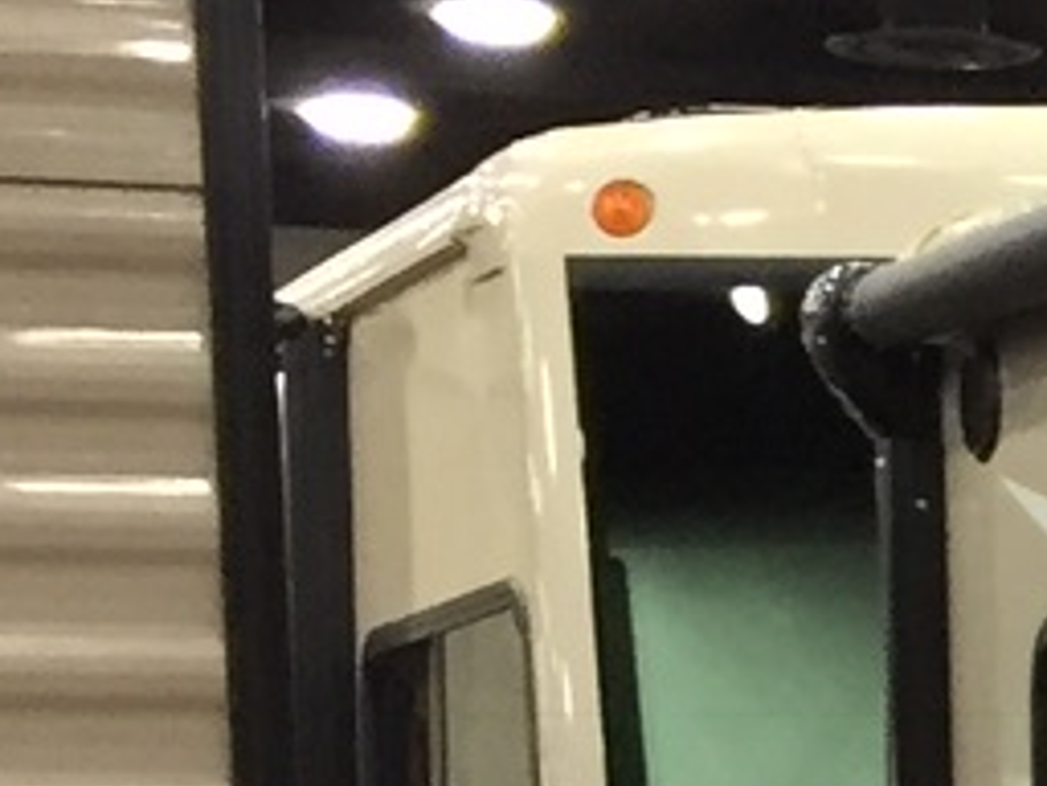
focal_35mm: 232
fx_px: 7017
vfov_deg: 6.3
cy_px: 1236
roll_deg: +0.7
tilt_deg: -0.9
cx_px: 3059
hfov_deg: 7.6
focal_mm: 4.15
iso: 100
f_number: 2.2
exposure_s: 1/30
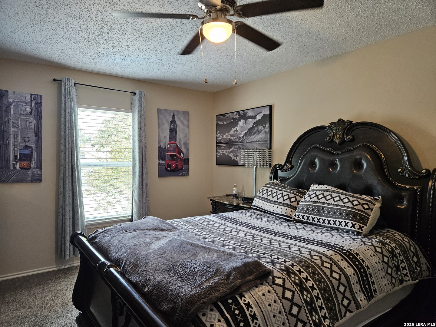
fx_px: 290
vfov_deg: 58.9
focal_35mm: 23
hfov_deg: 73.9
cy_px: 164
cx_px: 218
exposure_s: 1/120
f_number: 1.8
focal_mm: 5.4
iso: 320
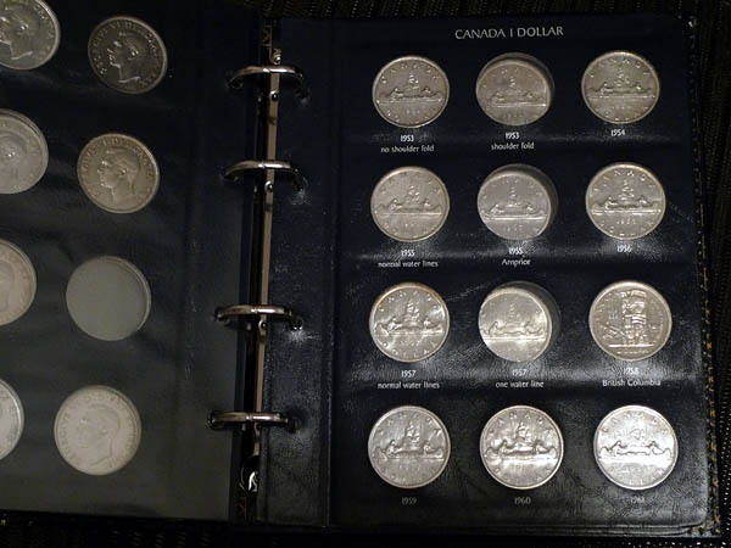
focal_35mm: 60
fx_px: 1267
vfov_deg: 24.4
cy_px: 274
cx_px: 366
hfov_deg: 32.2
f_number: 2.8
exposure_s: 1/15
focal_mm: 12.8
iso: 400
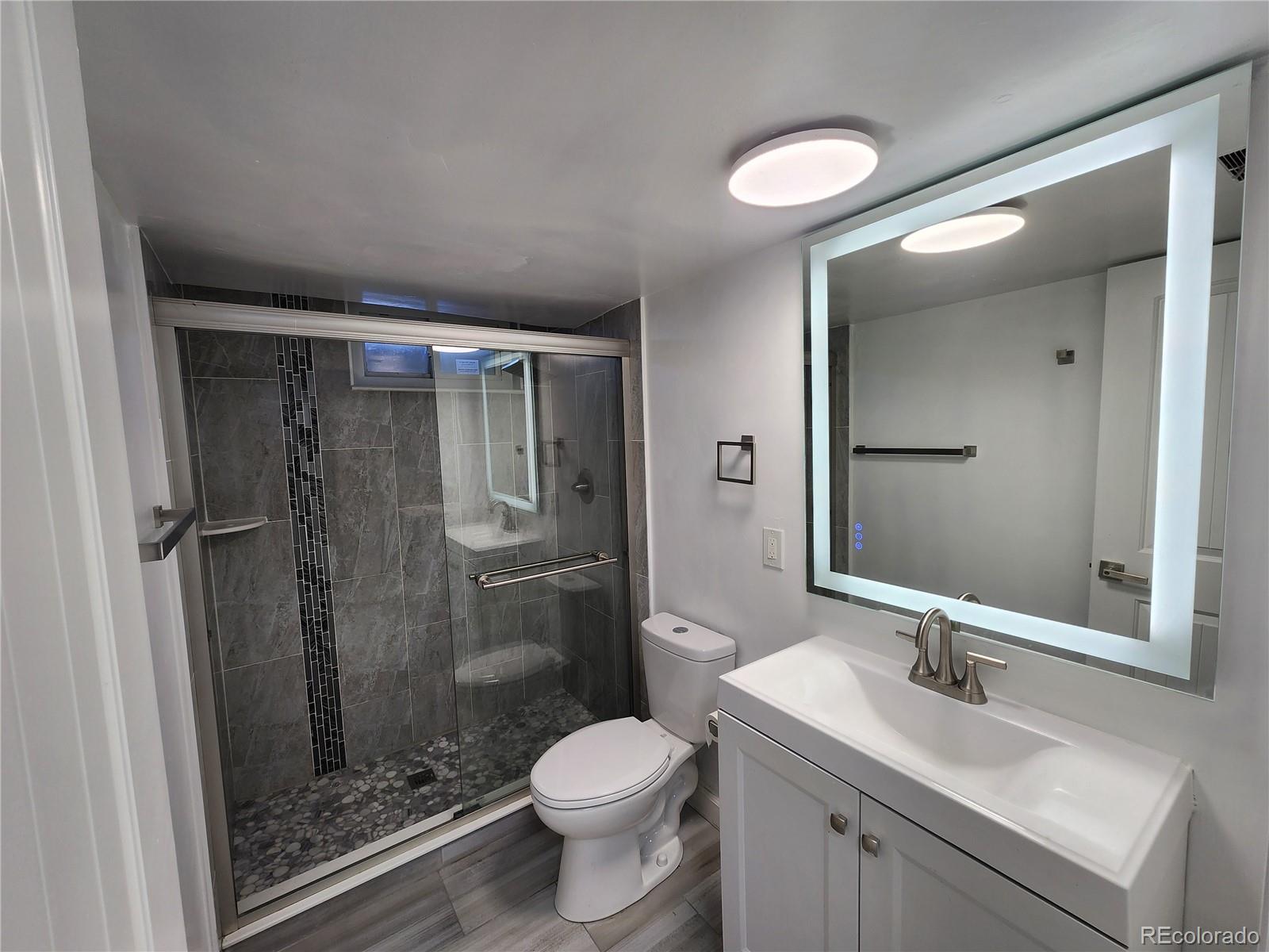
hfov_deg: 106.2
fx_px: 477
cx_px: 634
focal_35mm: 13
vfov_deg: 89.9
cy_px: 476
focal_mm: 2.2
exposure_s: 1/50
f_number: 2.2
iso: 64
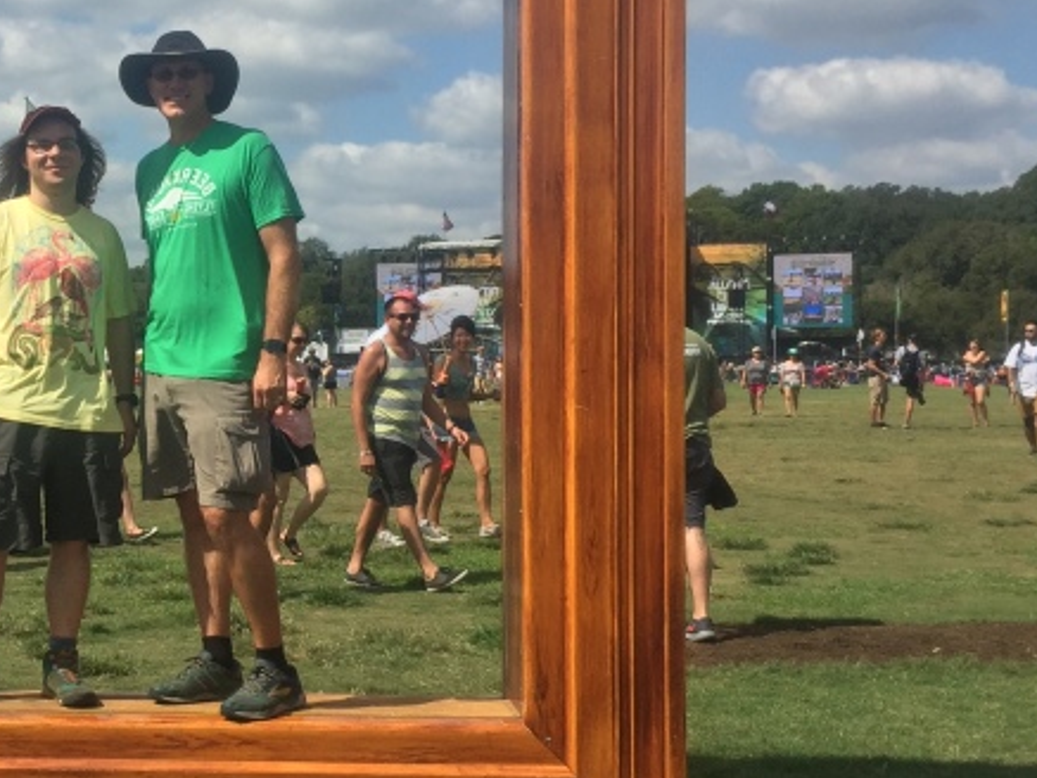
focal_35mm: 68
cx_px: 81
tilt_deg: -1.0
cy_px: 389
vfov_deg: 21.6
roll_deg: -0.2
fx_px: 2038
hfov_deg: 27.4
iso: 32
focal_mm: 4.15
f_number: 2.2
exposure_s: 1/2825
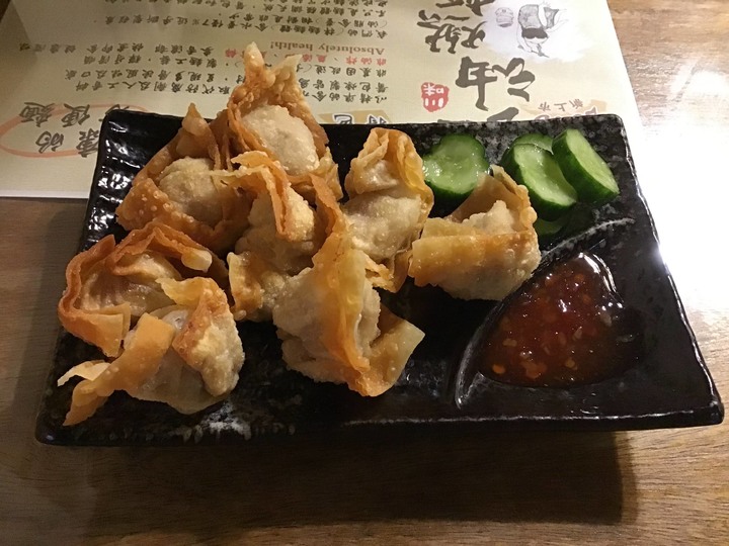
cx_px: 364
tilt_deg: -57.8
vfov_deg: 45.4
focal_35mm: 31
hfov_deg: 58.4
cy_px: 273
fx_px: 653
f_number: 2.4
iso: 400
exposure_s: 1/15
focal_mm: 3.3
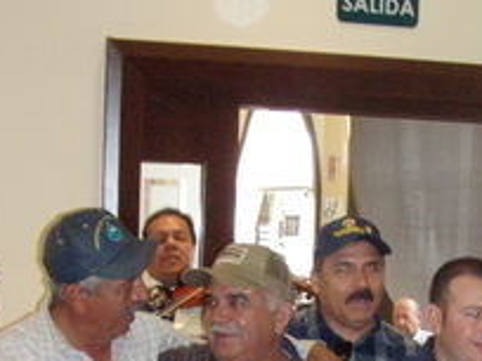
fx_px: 1657
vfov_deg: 12.2
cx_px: 402
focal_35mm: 119
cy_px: 396
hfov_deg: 16.4
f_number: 3.5
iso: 500
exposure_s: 1/30
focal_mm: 6.7
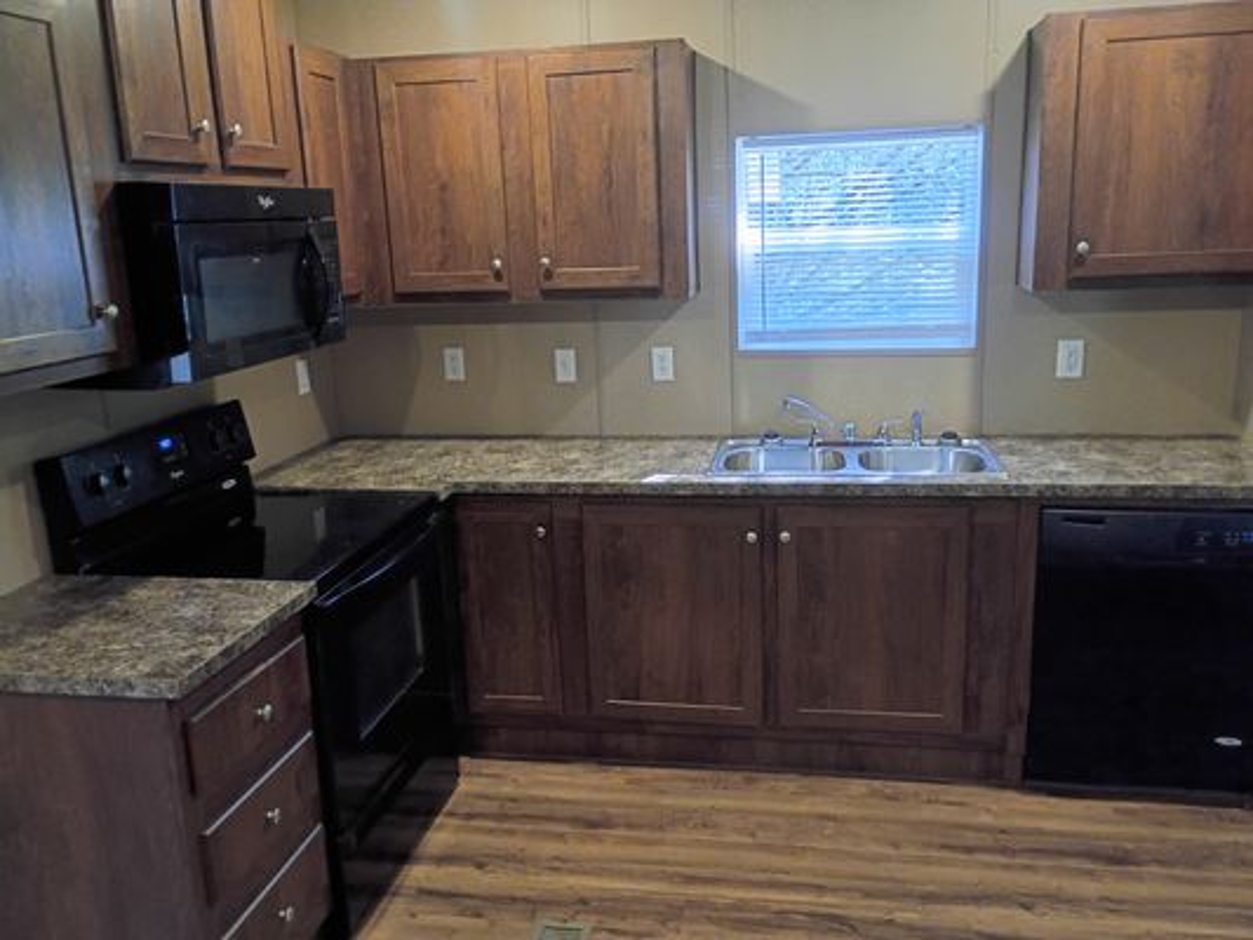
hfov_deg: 61.6
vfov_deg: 48.2
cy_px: 470
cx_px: 626
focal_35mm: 29
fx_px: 1050
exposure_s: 1/30
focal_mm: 4.27
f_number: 1.8
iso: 929
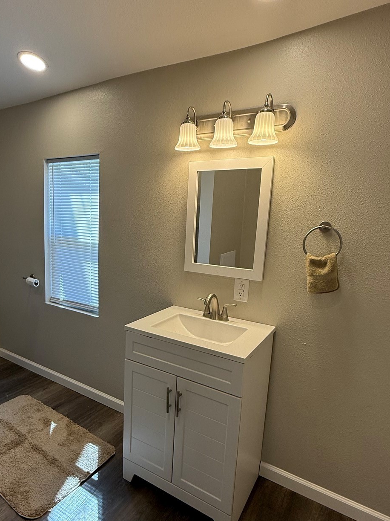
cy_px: 280
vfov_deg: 76.3
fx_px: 331
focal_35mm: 22
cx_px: 160
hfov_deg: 60.6
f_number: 2.2
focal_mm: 2.22
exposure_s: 1/123
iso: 64
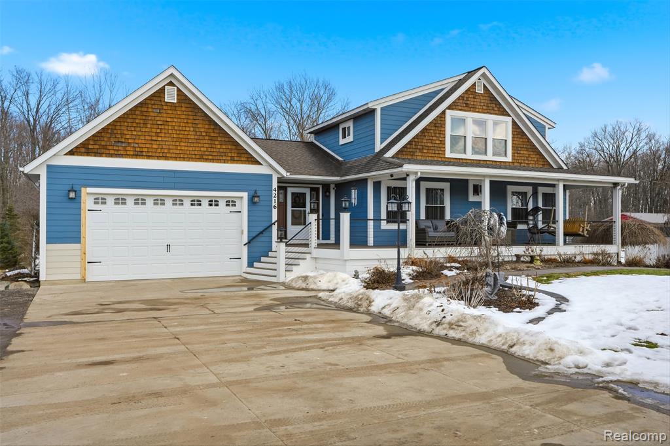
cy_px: 223
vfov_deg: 44.9
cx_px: 335
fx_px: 540
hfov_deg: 63.7
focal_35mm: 29
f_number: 8
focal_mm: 29
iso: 250
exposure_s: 1/8000
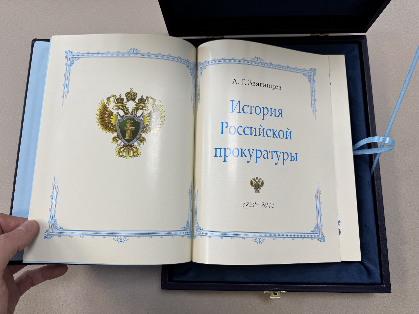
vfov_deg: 56.8
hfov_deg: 71.6
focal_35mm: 24
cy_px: 157
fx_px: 291
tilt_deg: -78.0
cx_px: 210
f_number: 1.78
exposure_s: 1/100
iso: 50
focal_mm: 6.76
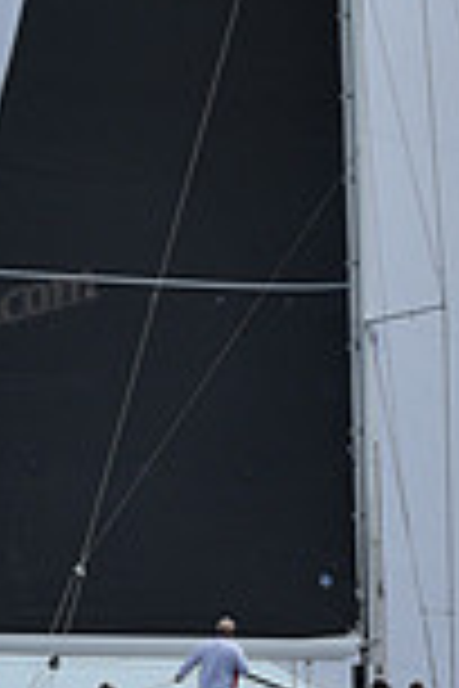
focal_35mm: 266
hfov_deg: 5.2
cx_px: 331
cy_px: 54
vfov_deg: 7.7
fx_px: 5087
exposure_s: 1/1000
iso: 320
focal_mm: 70
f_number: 11
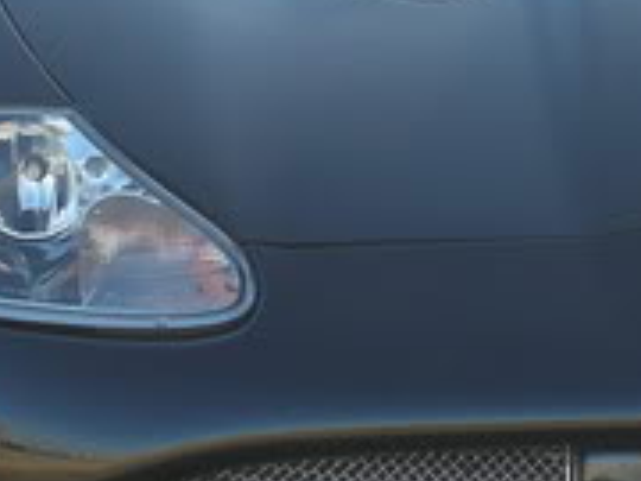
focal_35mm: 271
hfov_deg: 7.3
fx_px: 5018
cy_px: 21
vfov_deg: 5.5
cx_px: 751
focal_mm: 10.1
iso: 50
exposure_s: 1/118
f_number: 4
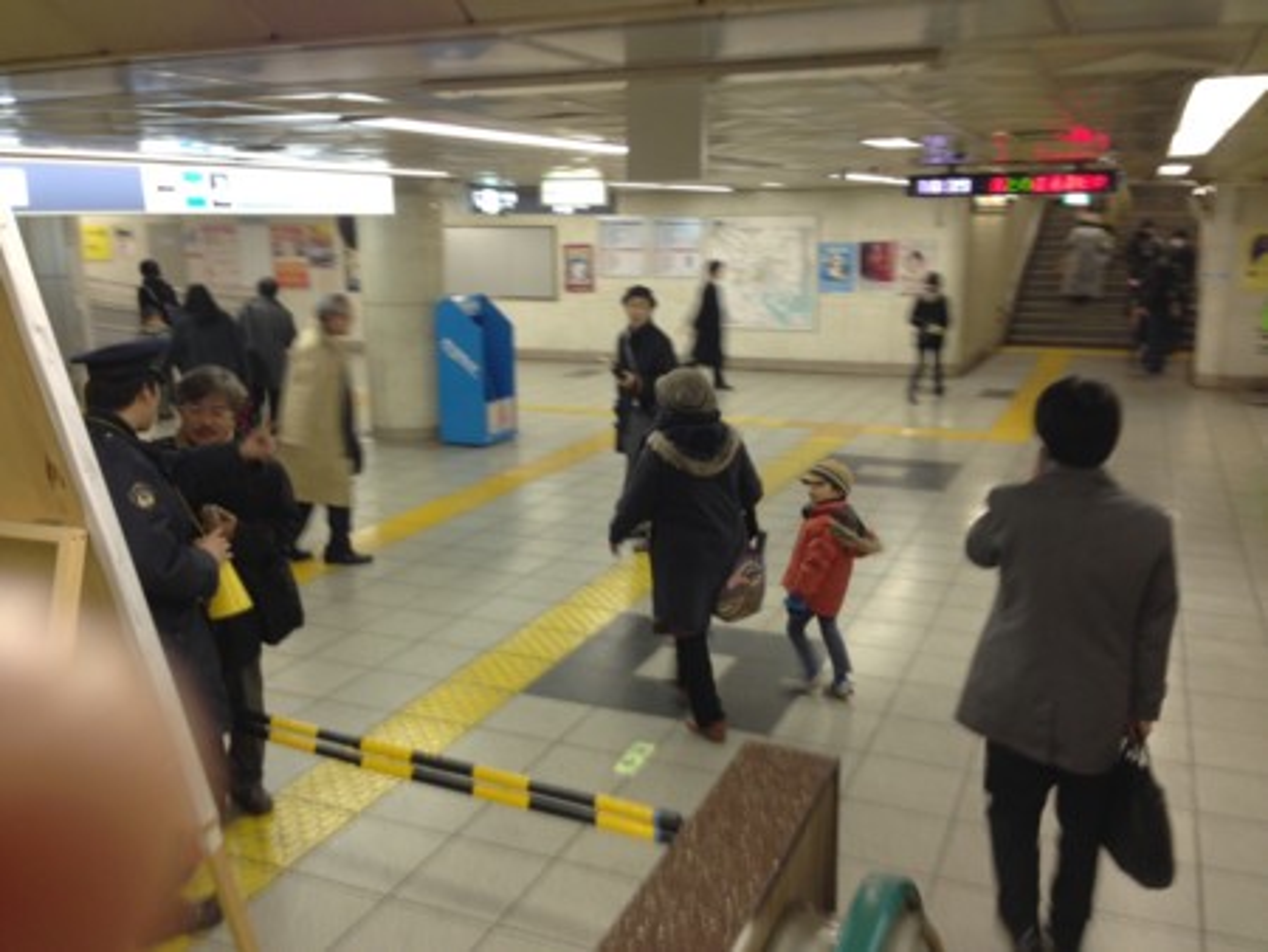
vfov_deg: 43.0
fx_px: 1209
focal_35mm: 33
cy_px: 476
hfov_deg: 55.3
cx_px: 634
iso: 80
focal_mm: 4.13
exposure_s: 1/20
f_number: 2.4
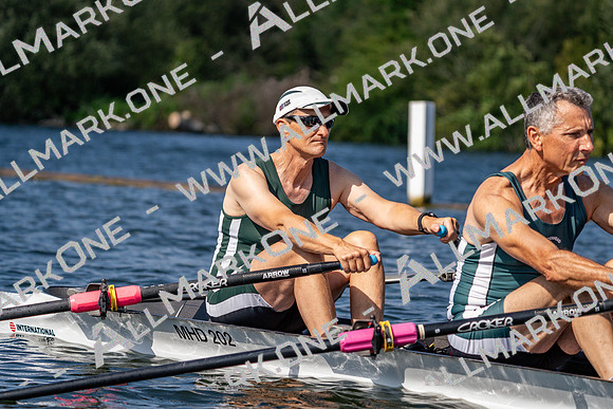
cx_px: 306
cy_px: 204
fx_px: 3406
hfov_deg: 10.3
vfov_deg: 6.9
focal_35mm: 200
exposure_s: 1/1600
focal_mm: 200
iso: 160
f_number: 5.6
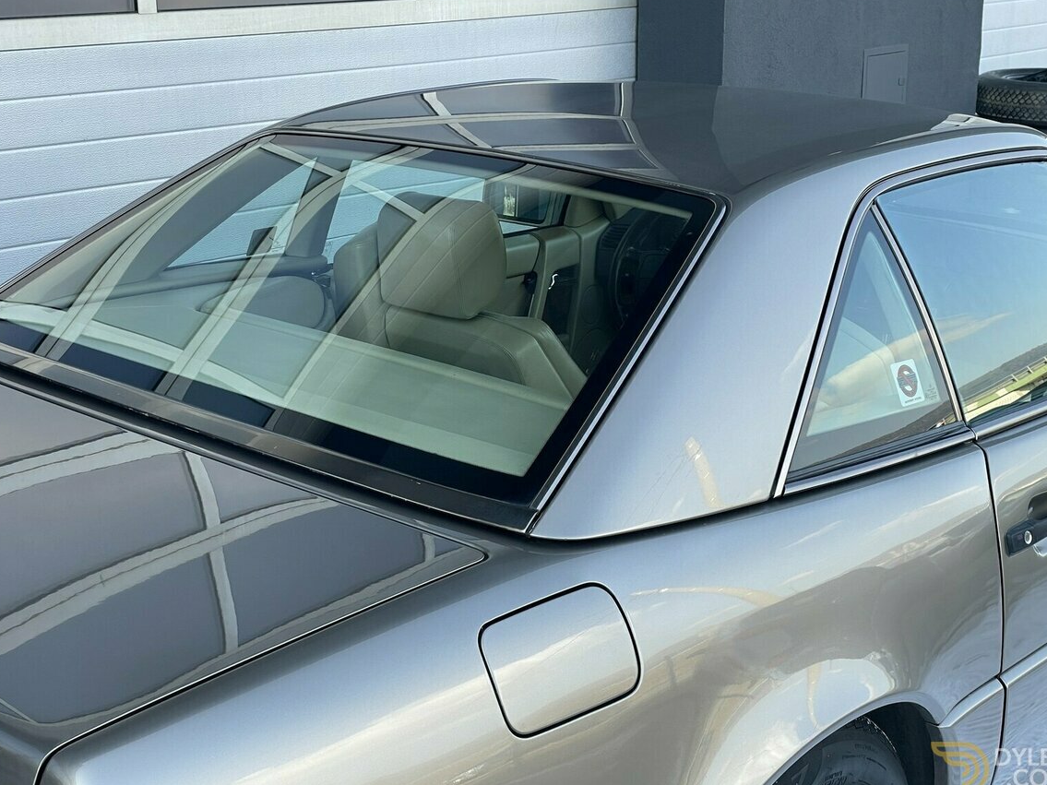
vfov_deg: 26.6
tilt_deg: -15.7
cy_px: 390
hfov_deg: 34.9
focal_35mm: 55
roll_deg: +0.8
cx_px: 525
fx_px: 1663
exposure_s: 1/154
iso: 25
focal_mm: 6
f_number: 2
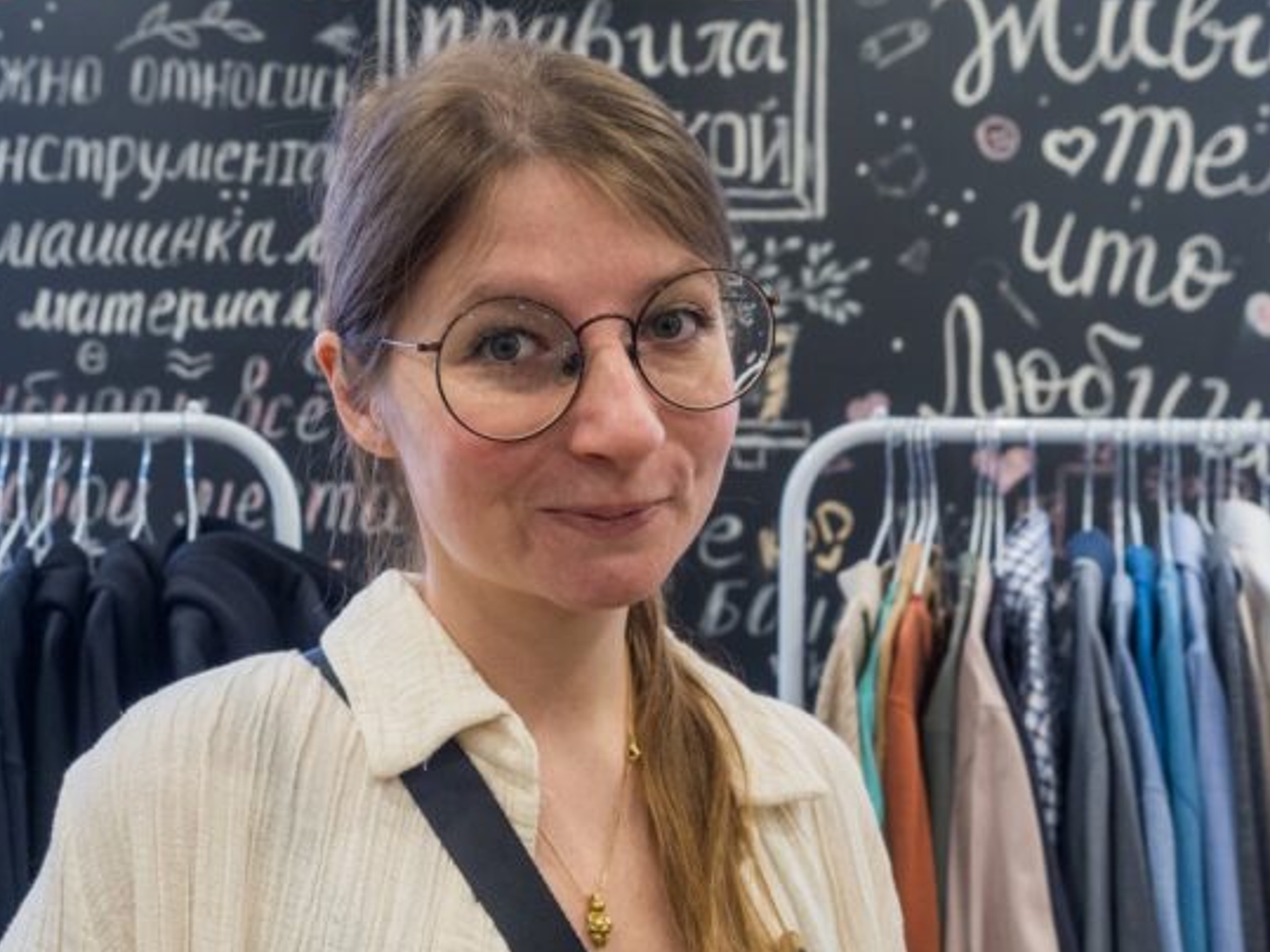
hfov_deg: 49.0
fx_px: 1394
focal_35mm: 38
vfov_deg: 37.7
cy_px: 469
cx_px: 591
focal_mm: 16
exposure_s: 1/100
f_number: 3.2
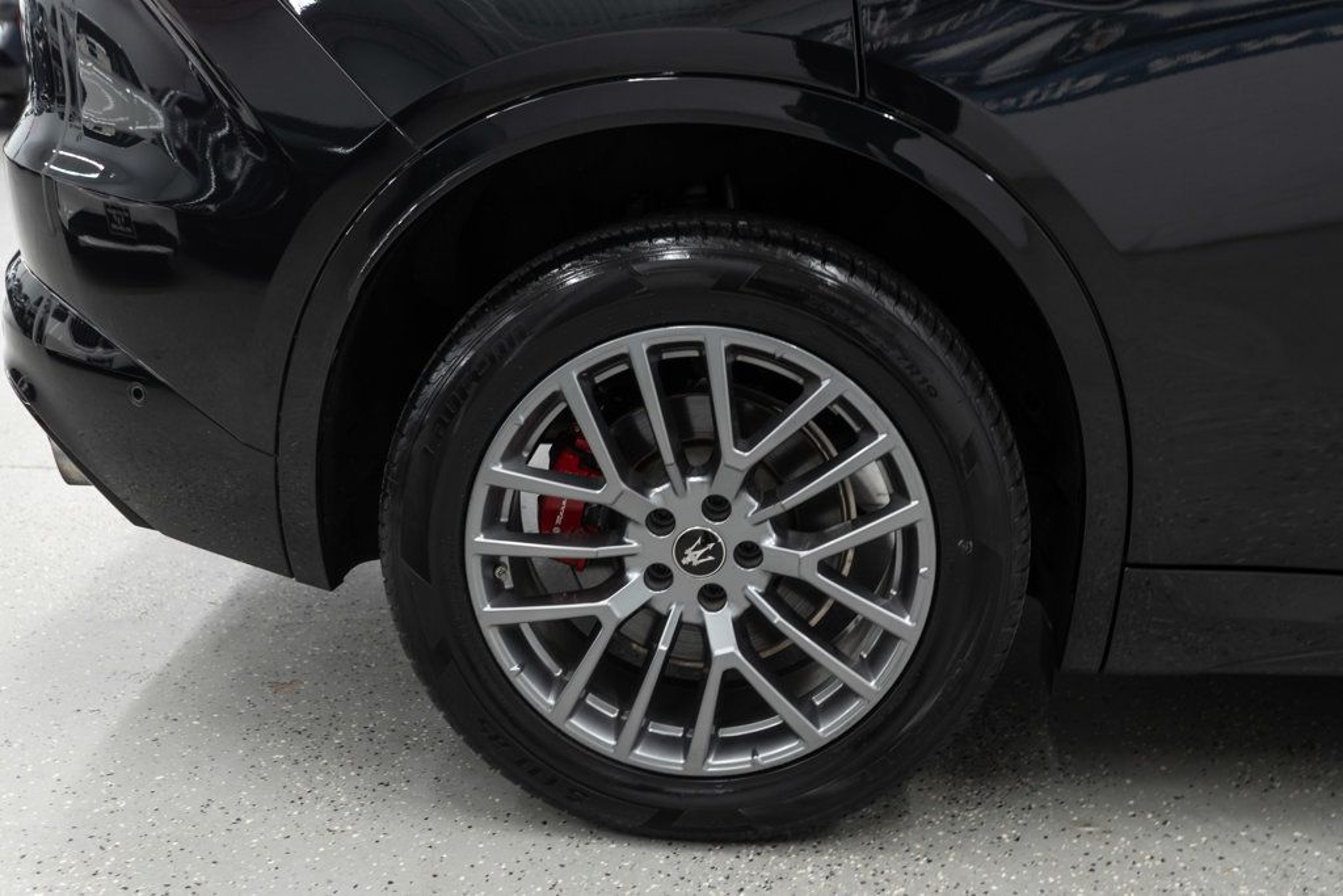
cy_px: 448
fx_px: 1567
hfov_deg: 46.4
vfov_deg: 31.9
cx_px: 672
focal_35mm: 42
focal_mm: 28
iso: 320
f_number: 3.2
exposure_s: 1/40
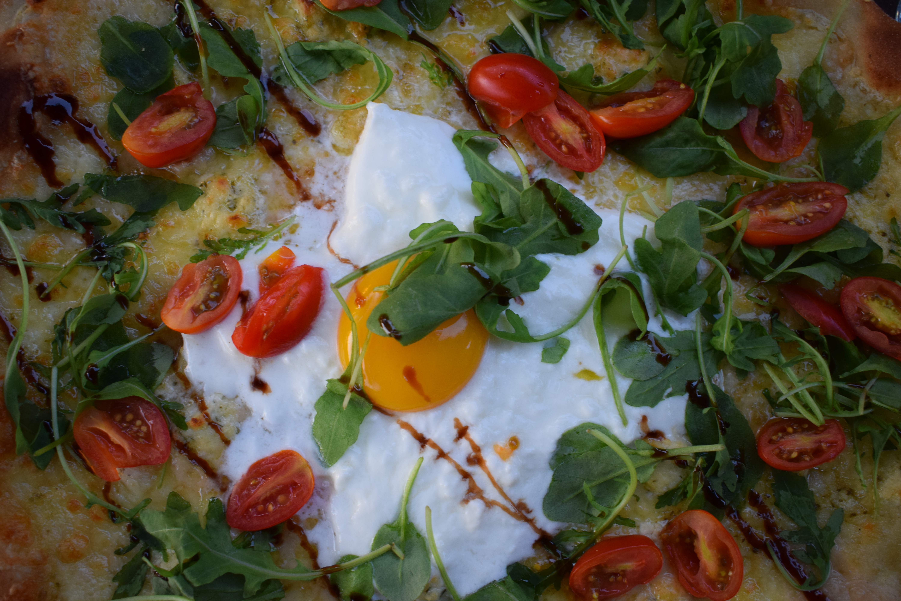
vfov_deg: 35.5
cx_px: 450
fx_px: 938
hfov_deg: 51.3
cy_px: 300
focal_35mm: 38
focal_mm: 25
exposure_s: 1/60
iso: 800
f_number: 4
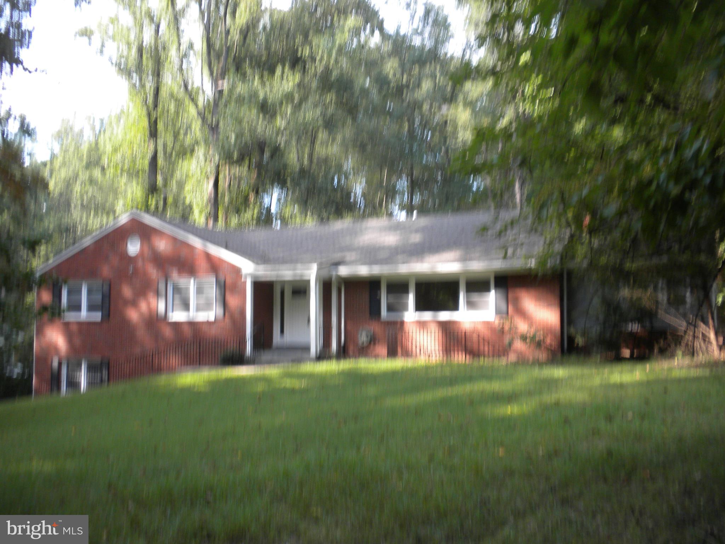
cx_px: 362
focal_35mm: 37
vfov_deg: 38.7
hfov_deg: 50.1
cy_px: 272
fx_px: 775
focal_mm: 6.6
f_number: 3.5
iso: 88
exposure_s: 1/68.3
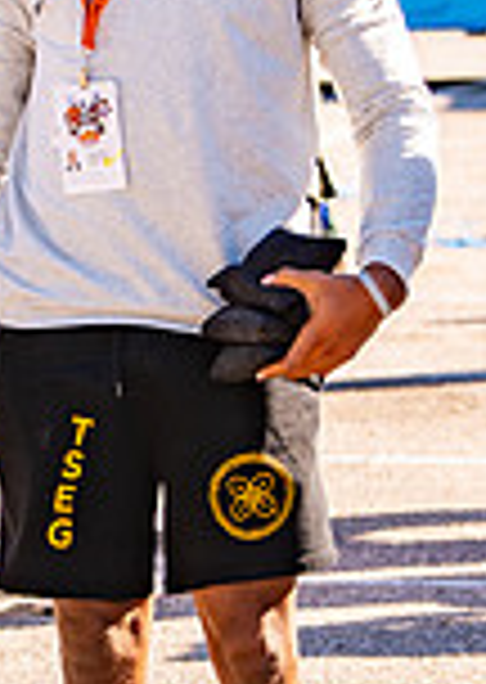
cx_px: 56
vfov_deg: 5.3
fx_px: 7349
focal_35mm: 379
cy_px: 287
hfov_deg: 3.8
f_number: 3.5
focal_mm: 85
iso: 100
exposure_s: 1/320
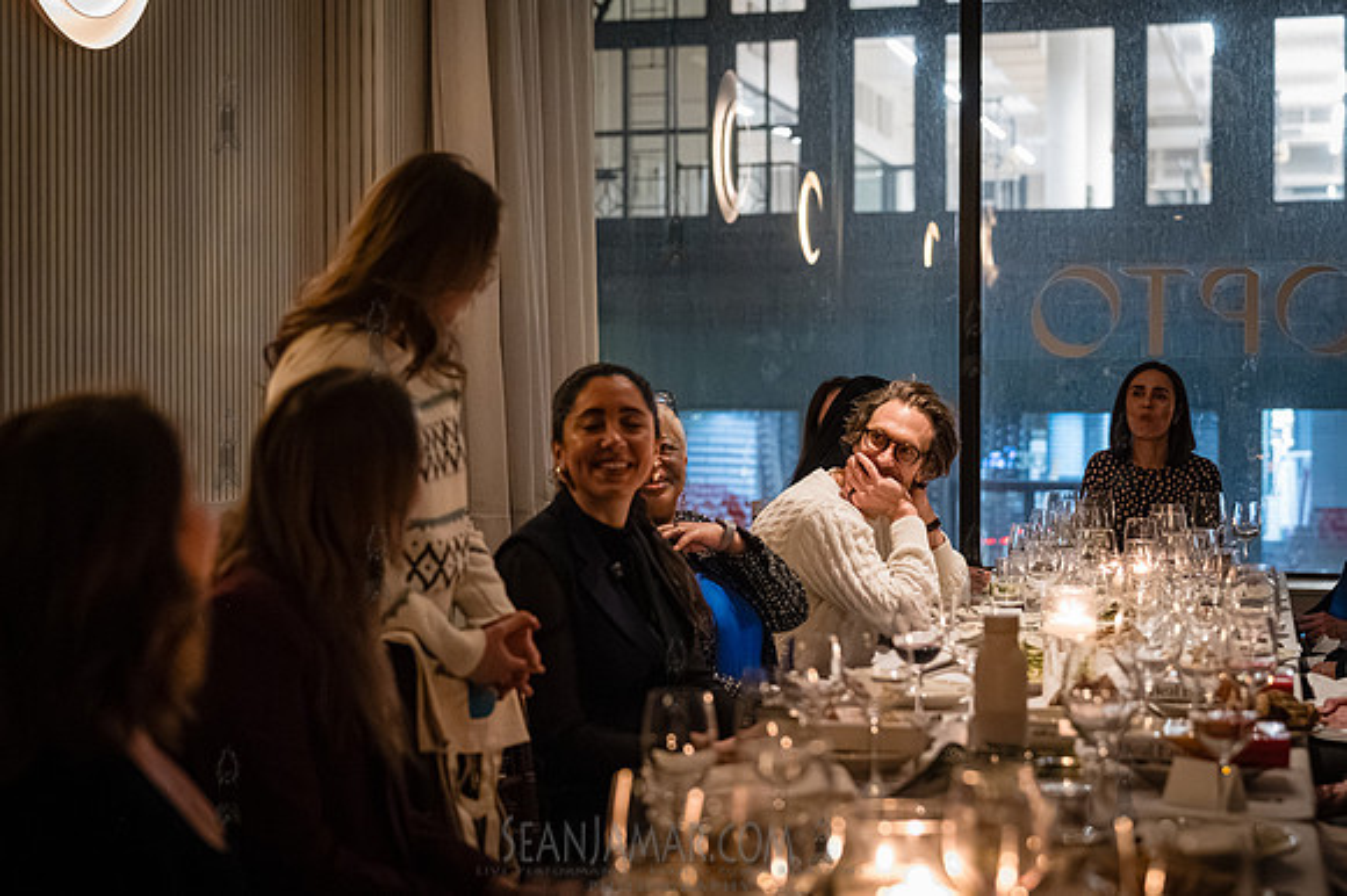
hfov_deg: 34.8
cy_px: 448
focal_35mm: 58
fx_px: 2150
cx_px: 674
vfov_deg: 23.5
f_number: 2.8
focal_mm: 55
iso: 16000
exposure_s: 1/160
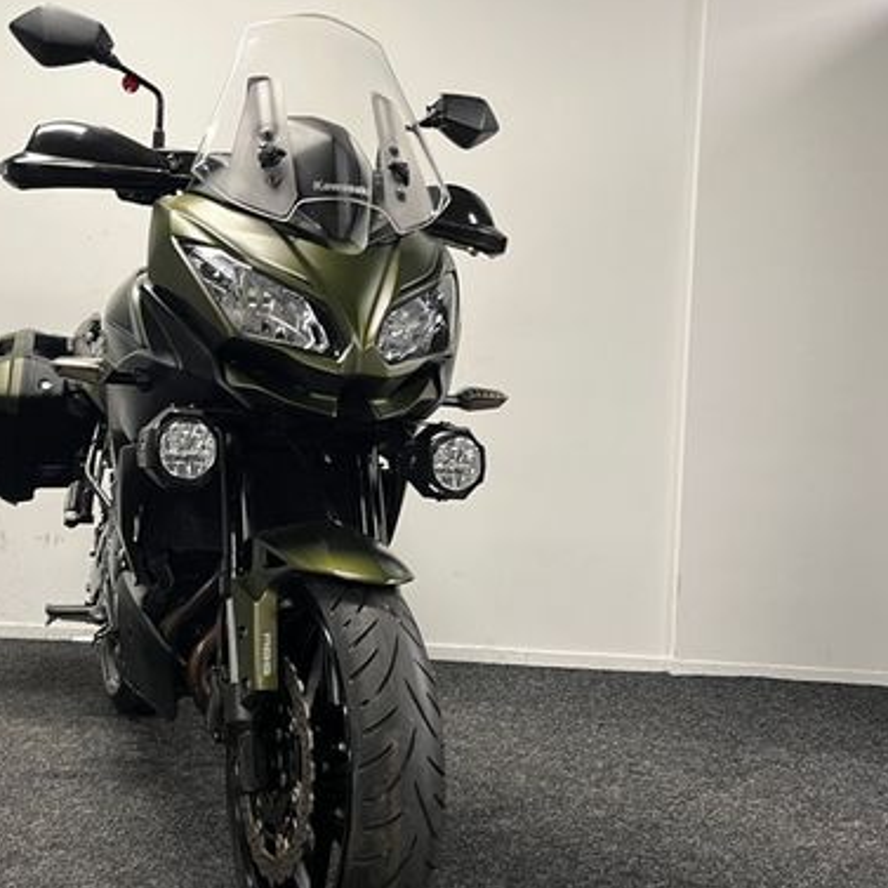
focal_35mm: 39
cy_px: 473
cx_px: 325
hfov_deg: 42.5
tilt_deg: -3.9
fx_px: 1132
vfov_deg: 42.8
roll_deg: -1.4
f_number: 1.6
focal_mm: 5.1
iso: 250
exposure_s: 1/50
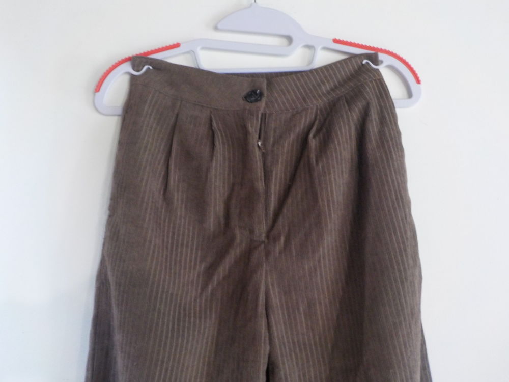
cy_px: 191
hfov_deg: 60.0
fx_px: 441
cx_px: 254
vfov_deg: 46.8
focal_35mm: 30
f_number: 3.3
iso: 400
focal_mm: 4.1
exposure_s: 1/10
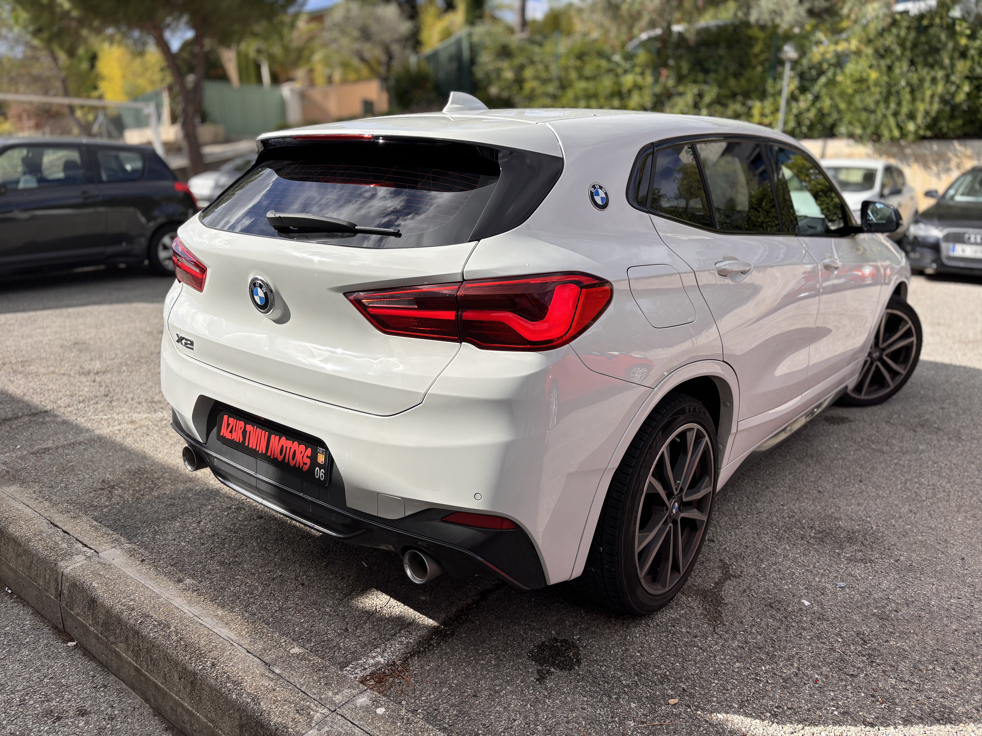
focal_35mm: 26
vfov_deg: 53.1
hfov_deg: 67.3
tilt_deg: -17.5
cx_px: 491
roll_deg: -0.7
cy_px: 368
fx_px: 738
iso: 50
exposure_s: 1/2933
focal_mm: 5.96
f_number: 1.6
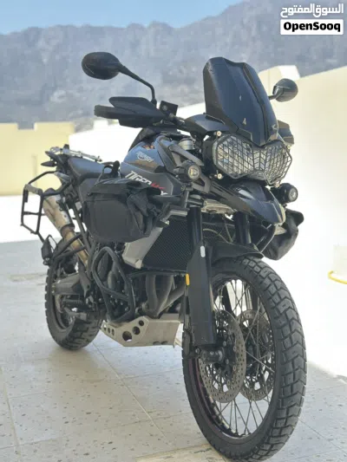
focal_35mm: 48
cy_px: 231
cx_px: 174
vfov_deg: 39.6
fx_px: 641
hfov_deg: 30.3
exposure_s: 1/1030
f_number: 1.78
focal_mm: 6.86
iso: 80
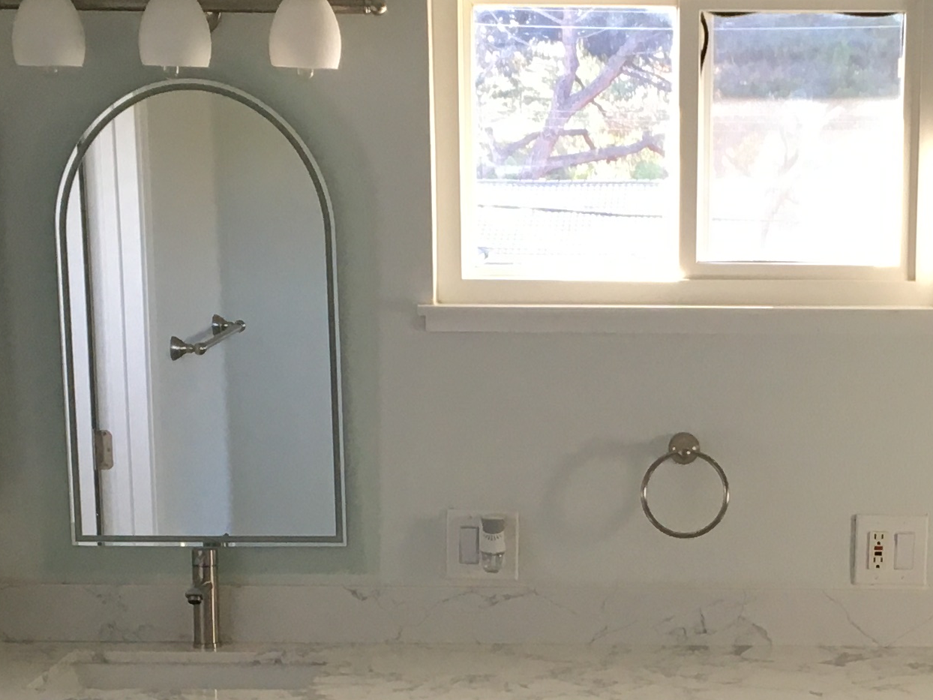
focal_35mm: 94
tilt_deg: -11.6
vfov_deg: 15.5
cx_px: 652
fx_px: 2534
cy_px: 665
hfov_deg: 20.8
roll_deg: -0.5
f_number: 2.2
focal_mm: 4.15
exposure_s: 1/30
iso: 32
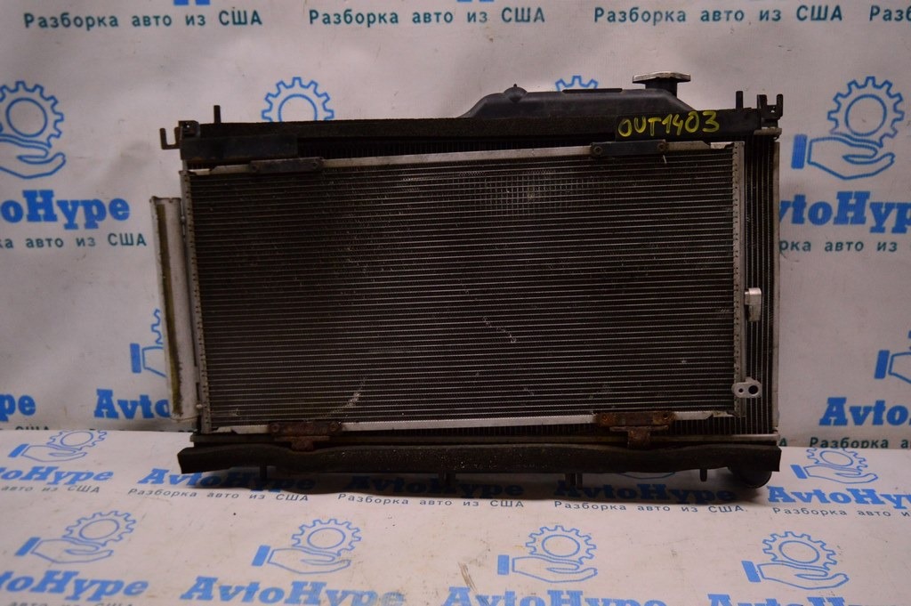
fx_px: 834
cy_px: 303
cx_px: 456
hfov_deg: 57.3
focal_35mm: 33
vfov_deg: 39.9
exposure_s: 1/400
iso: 1600
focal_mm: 22
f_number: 4
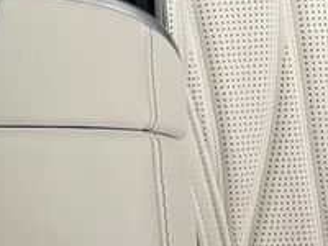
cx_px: -139
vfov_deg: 17.8
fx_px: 786
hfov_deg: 20.7
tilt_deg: -75.1
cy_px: 115
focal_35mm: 83
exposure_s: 1/54
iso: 80
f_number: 1.6
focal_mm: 4.2
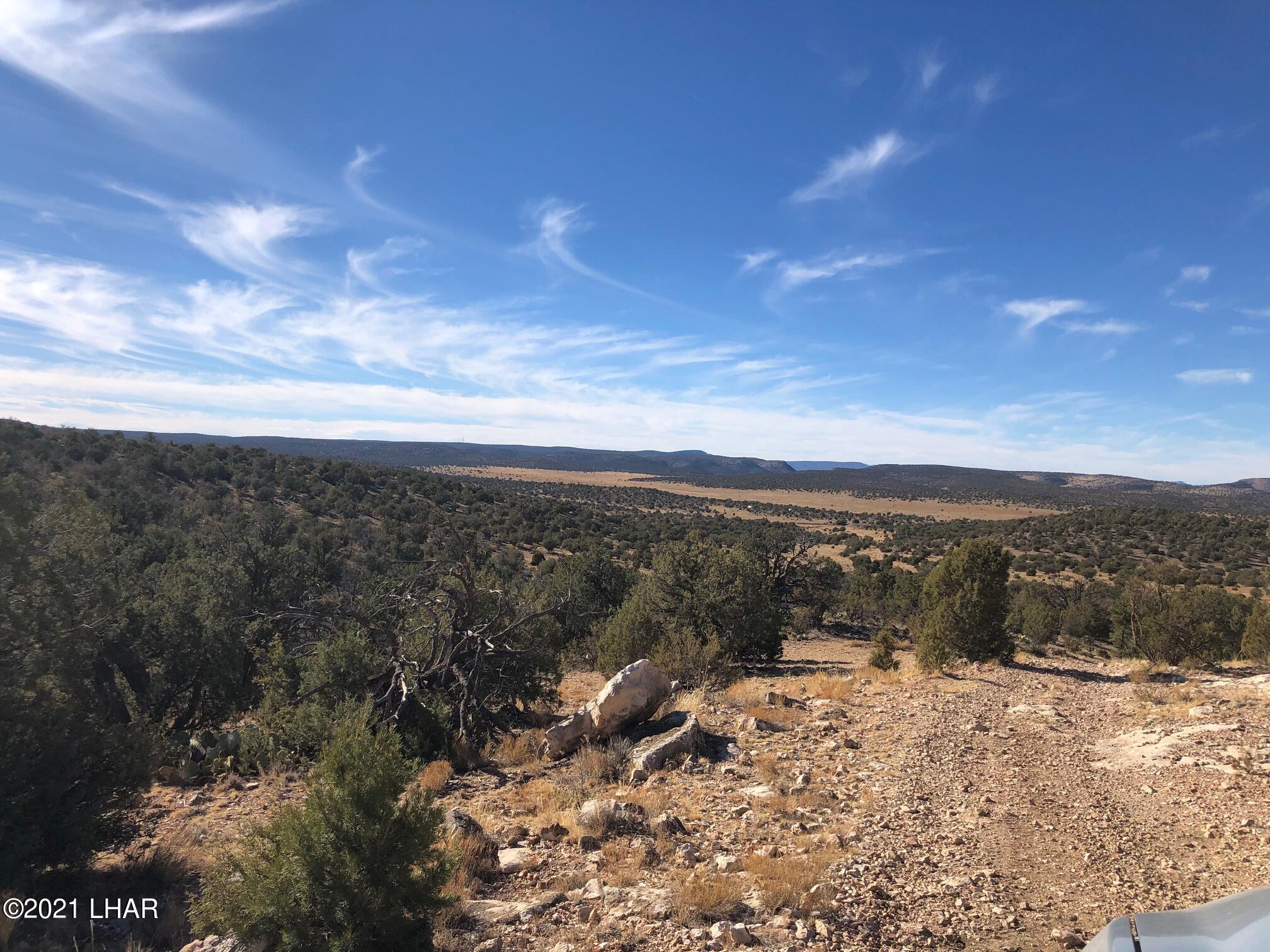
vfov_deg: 49.7
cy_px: 476
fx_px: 1027
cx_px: 635
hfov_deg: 63.4
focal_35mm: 28
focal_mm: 3.99
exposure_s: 1/3003
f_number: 1.8
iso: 20
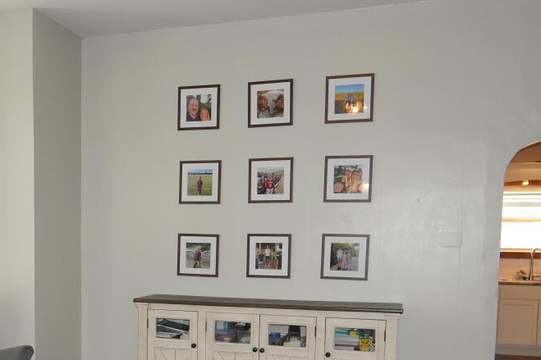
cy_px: 297
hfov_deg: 46.2
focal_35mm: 41
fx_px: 616
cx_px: 153
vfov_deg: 31.6
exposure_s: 1/160
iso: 800
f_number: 4
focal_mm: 12
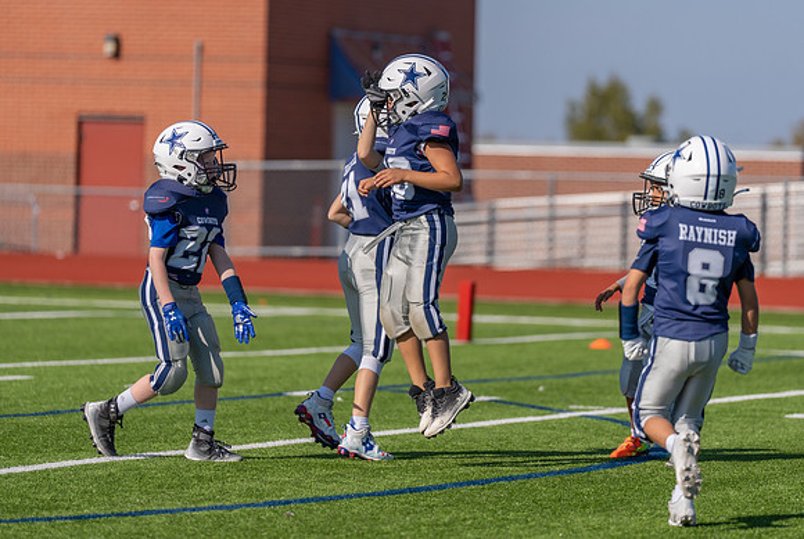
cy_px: 242
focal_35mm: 232
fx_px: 5196
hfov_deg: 8.8
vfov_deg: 5.9
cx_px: 450
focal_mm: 200
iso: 160
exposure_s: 1/4000
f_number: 3.2
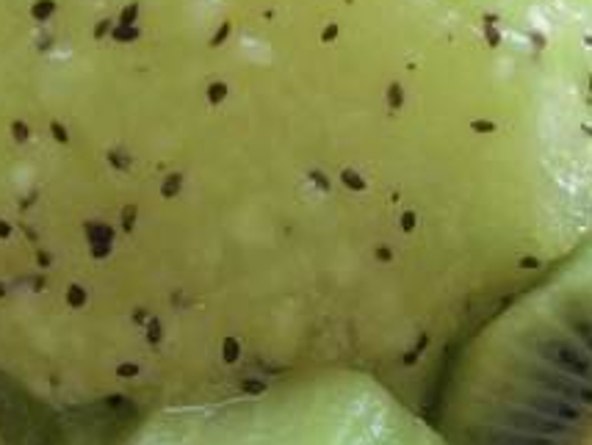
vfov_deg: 15.2
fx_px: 1661
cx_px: 515
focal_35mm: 97
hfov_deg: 19.9
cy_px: 127
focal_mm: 4.7
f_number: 2.8
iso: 100
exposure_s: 1/100
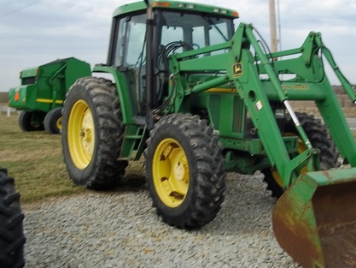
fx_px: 483
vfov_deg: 30.9
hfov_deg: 40.2
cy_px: 115
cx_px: 218
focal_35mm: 47
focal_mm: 6.5
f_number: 8
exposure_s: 1/80
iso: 80
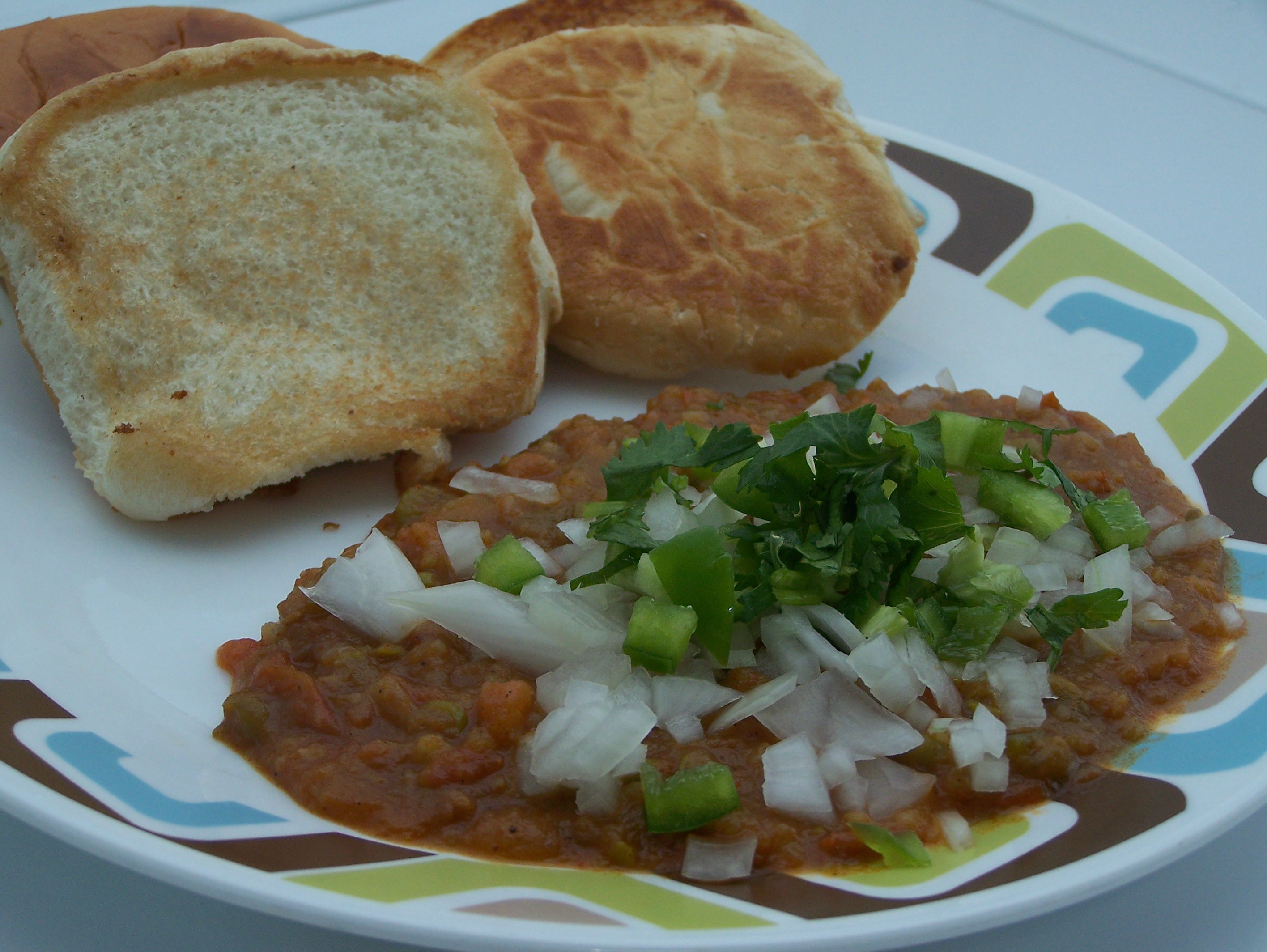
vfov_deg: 22.0
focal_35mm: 67
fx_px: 2454
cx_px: 634
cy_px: 476
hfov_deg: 29.0
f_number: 3.2
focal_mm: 11.1
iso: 80
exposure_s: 1/80
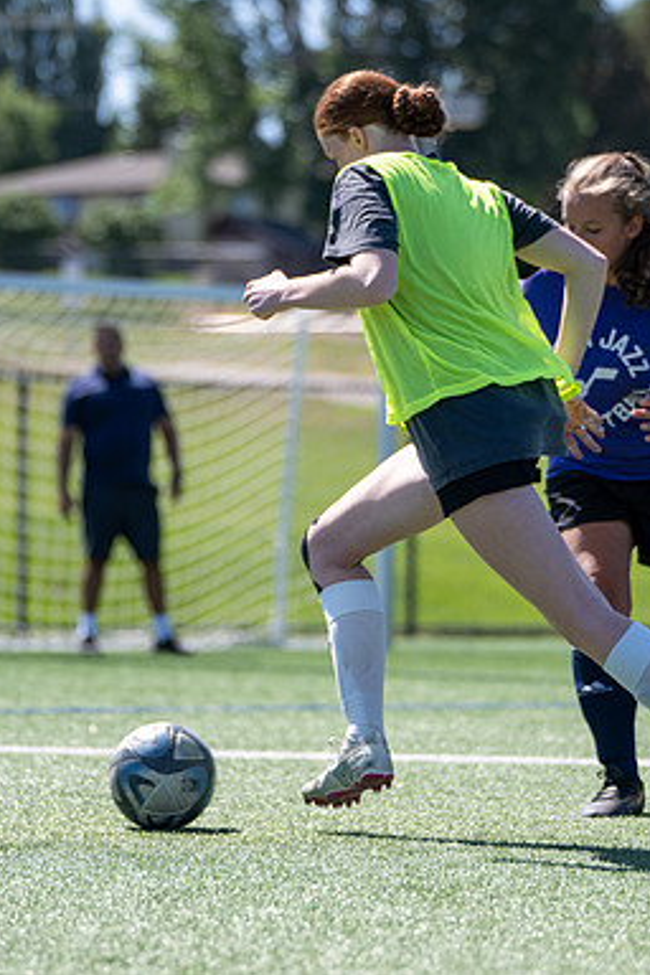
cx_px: 415
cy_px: 487
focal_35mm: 172
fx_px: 4658
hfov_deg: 8.0
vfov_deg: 11.9
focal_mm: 110
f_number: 2.8
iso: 40
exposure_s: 1/800
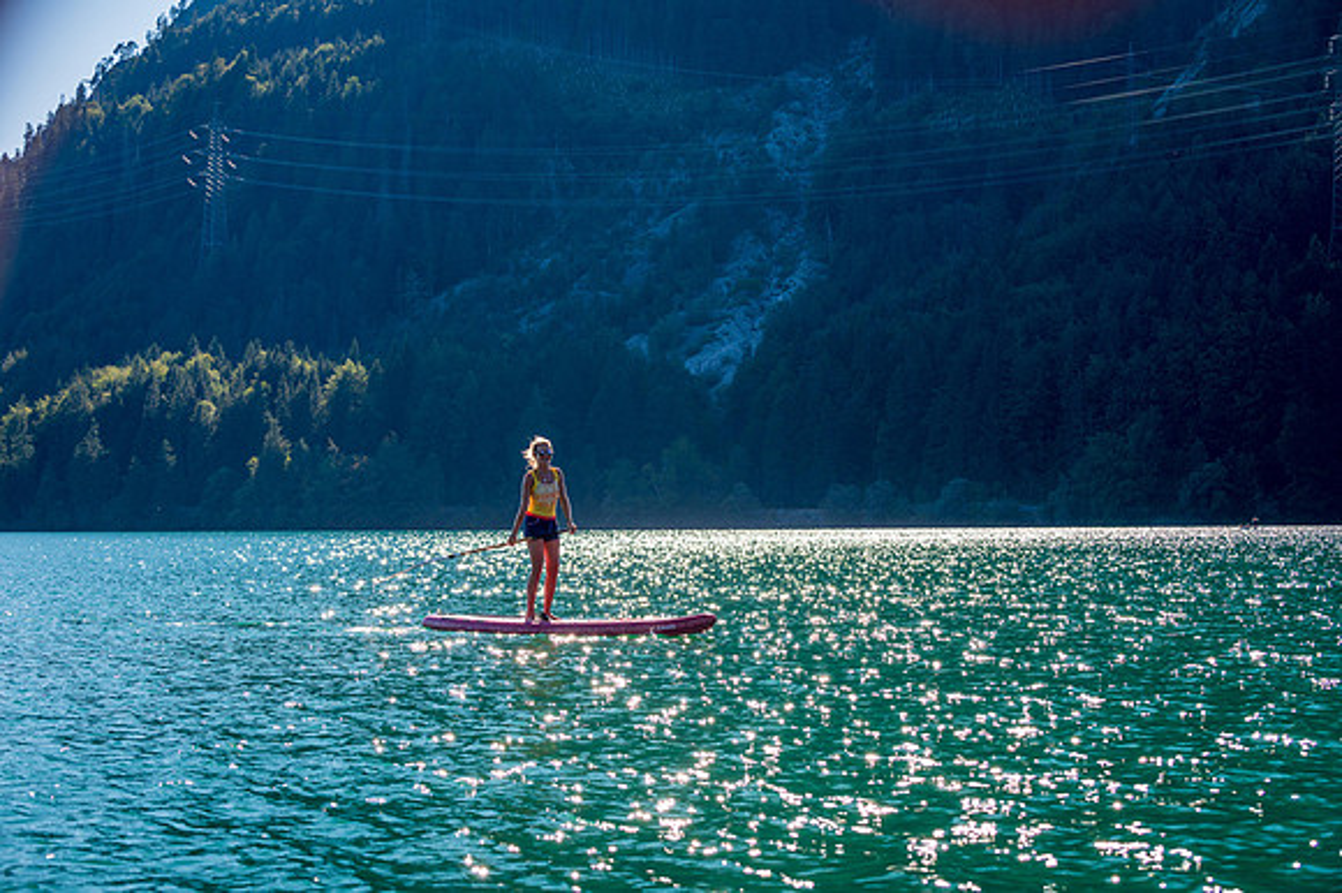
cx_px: 671
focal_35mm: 75
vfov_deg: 18.2
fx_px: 2794
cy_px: 446
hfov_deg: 27.0
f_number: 5.6
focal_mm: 75
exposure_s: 1/500
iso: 250
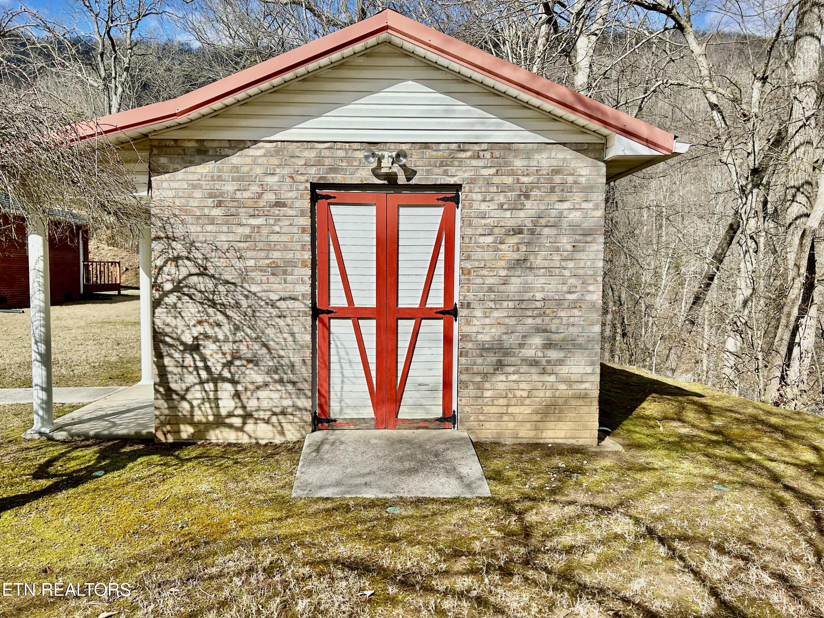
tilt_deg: -5.3
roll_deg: -0.5
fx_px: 619
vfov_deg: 53.1
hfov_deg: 67.3
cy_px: 309
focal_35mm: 26
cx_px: 412
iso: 50
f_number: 1.5
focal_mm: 5.7
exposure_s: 1/8000
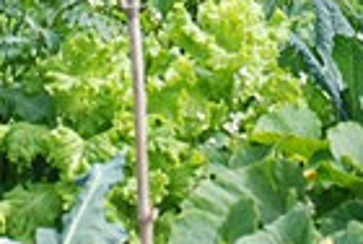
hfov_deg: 10.3
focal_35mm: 199
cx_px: 314
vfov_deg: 6.7
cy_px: -240
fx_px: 2011
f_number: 4.2
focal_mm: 32
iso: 100
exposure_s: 1/200
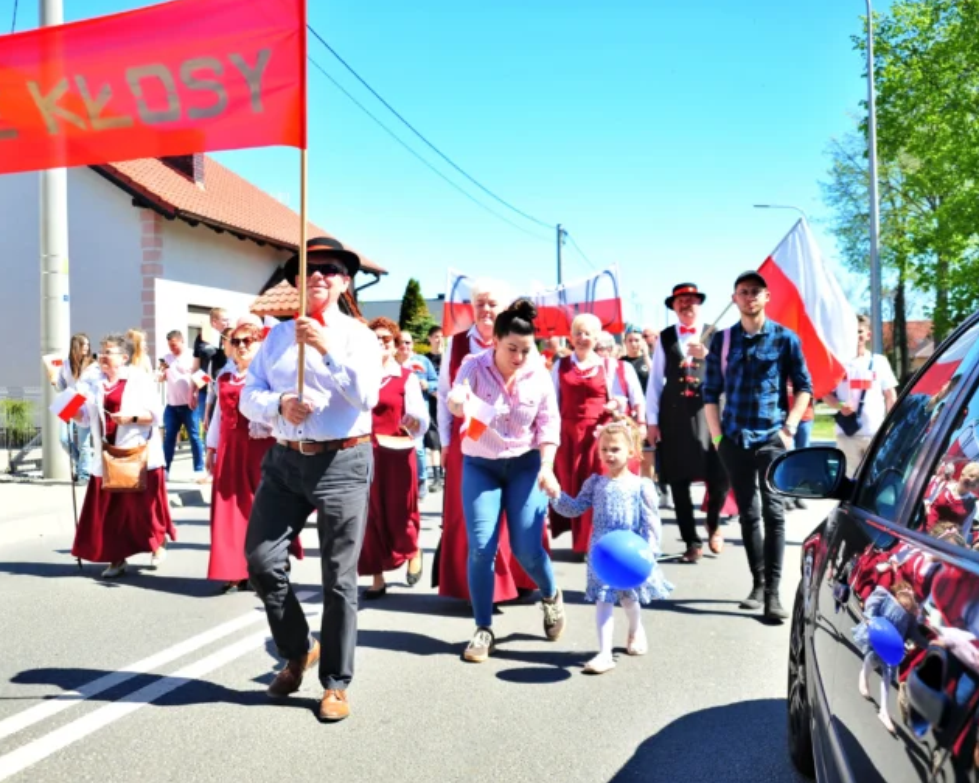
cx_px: 404
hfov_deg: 45.6
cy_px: 391
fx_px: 1159
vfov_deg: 37.3
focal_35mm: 40
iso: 250
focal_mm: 35
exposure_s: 1/500
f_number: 3.8
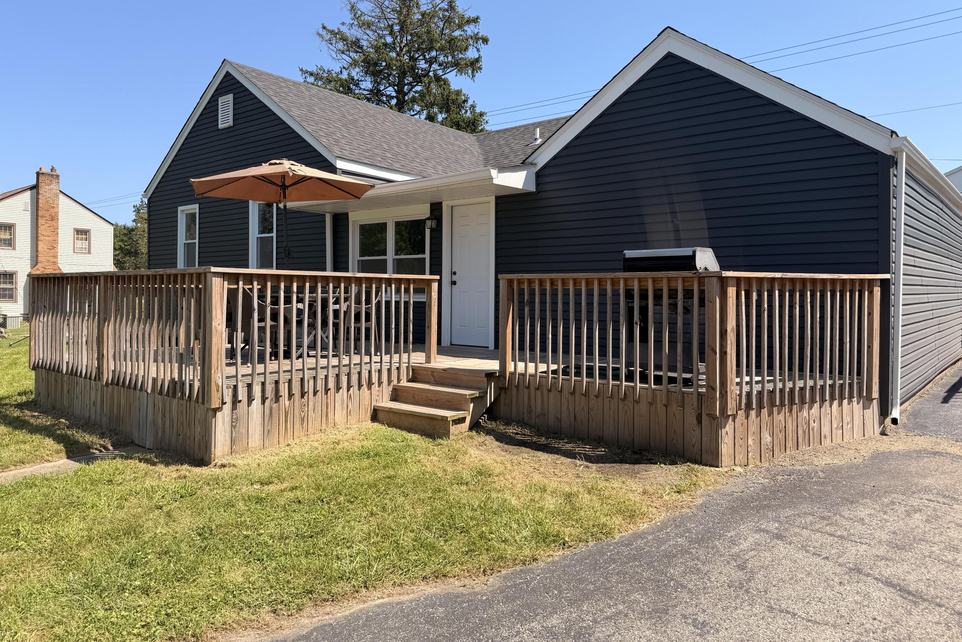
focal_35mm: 25
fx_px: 668
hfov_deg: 71.5
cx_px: 481
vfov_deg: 51.2
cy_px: 295
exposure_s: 1/2611
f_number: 1.78
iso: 80
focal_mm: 6.76
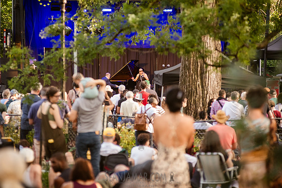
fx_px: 1660
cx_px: 141
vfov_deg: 6.5
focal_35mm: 212
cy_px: 94
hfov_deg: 9.7
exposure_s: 1/500
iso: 2500
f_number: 4
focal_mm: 200
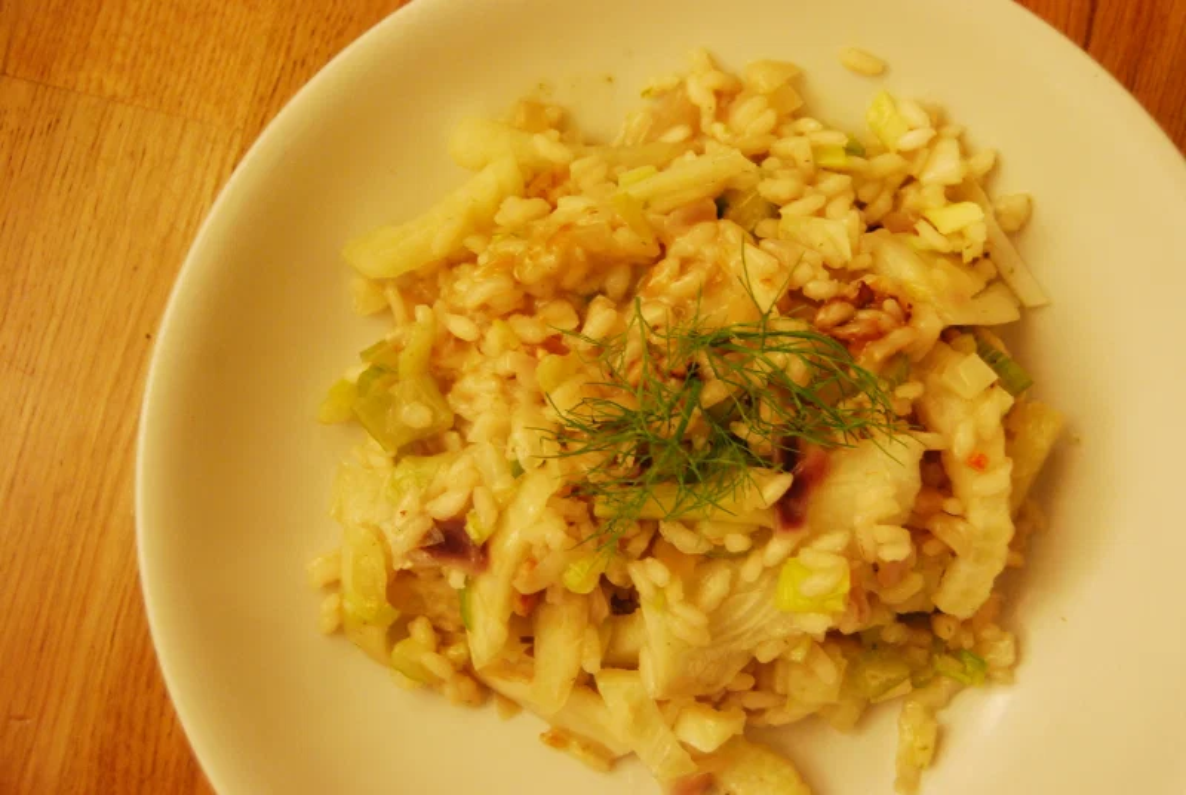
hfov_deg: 46.3
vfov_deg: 32.0
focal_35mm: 42
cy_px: 398
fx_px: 1386
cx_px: 593
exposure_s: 1/30
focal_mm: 28
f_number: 4.2
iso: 1400
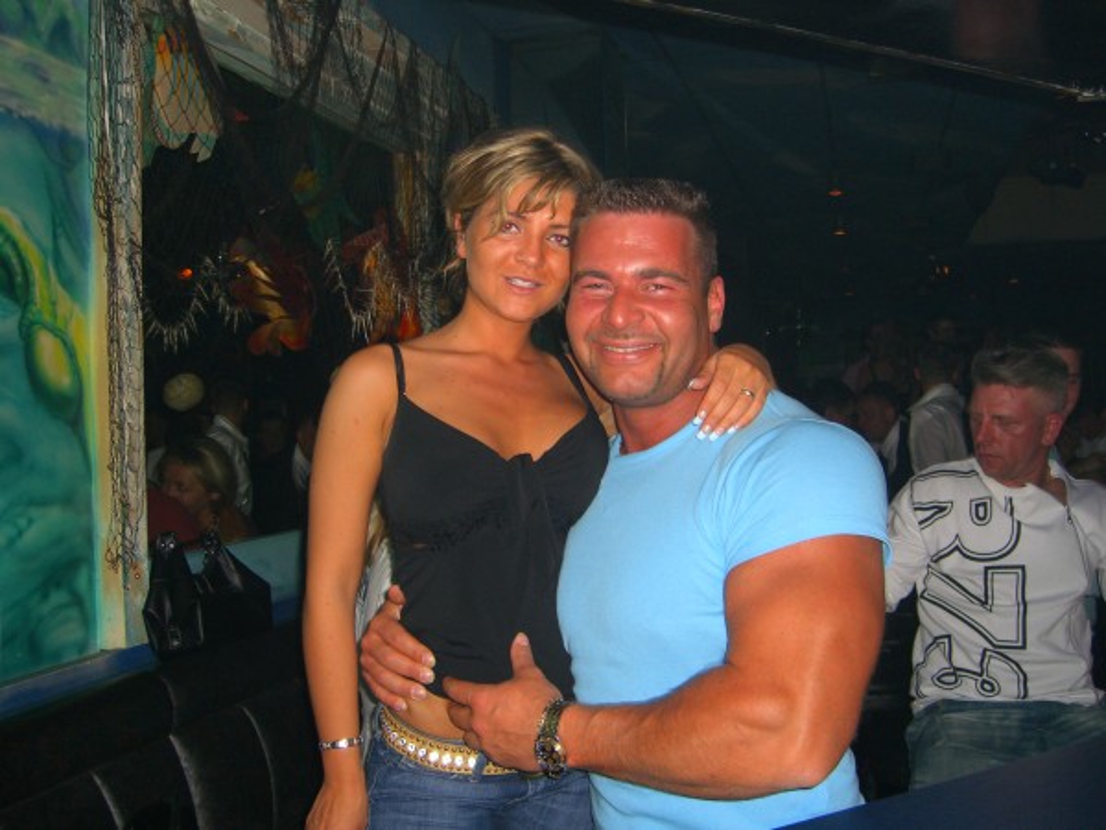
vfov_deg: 37.7
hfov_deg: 49.0
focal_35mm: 38
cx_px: 553
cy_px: 415
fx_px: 1214
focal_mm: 7.9
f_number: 2.8
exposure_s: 1/60
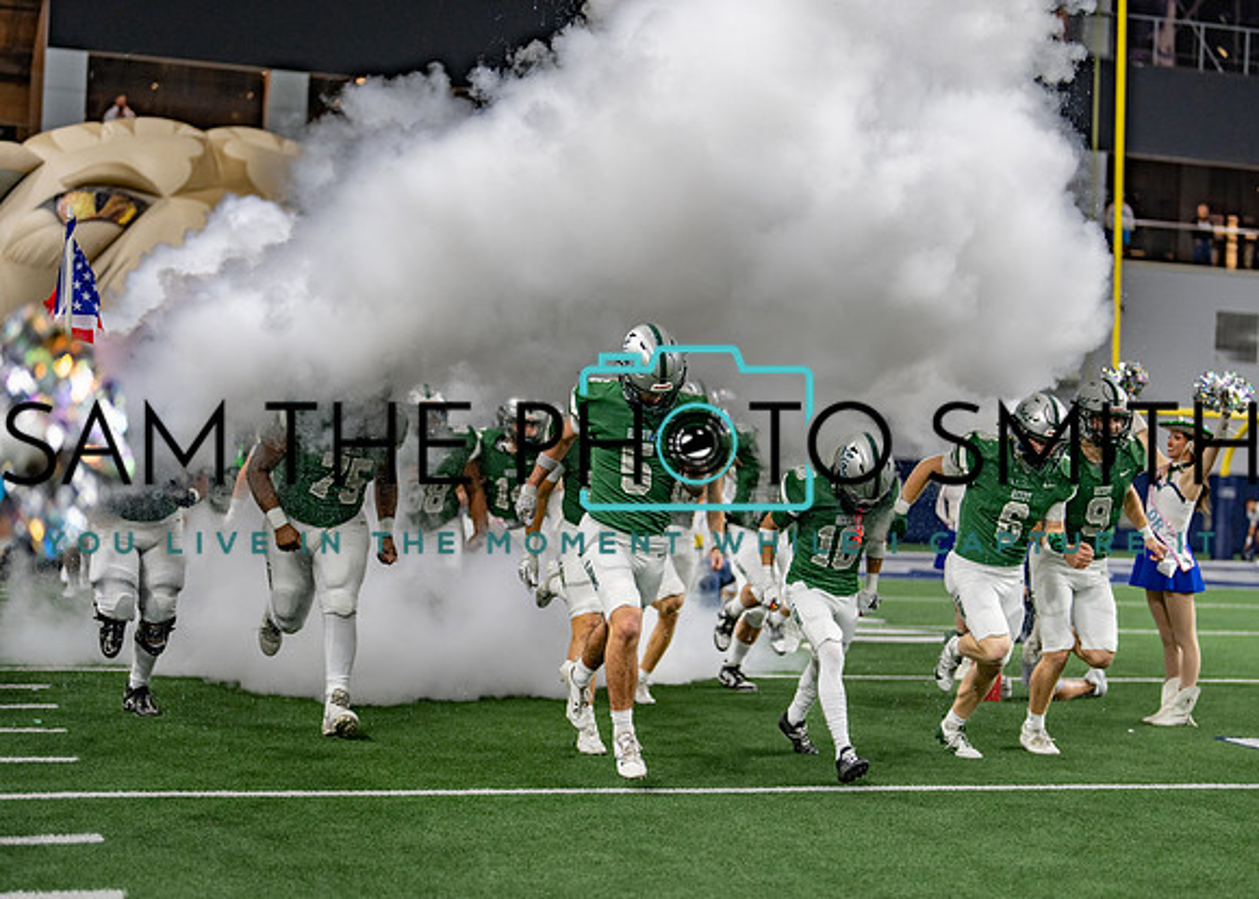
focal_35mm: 60
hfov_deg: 32.7
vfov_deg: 23.6
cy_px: 465
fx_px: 2147
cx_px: 674
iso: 500
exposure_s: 1/1250
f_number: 1.2
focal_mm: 50
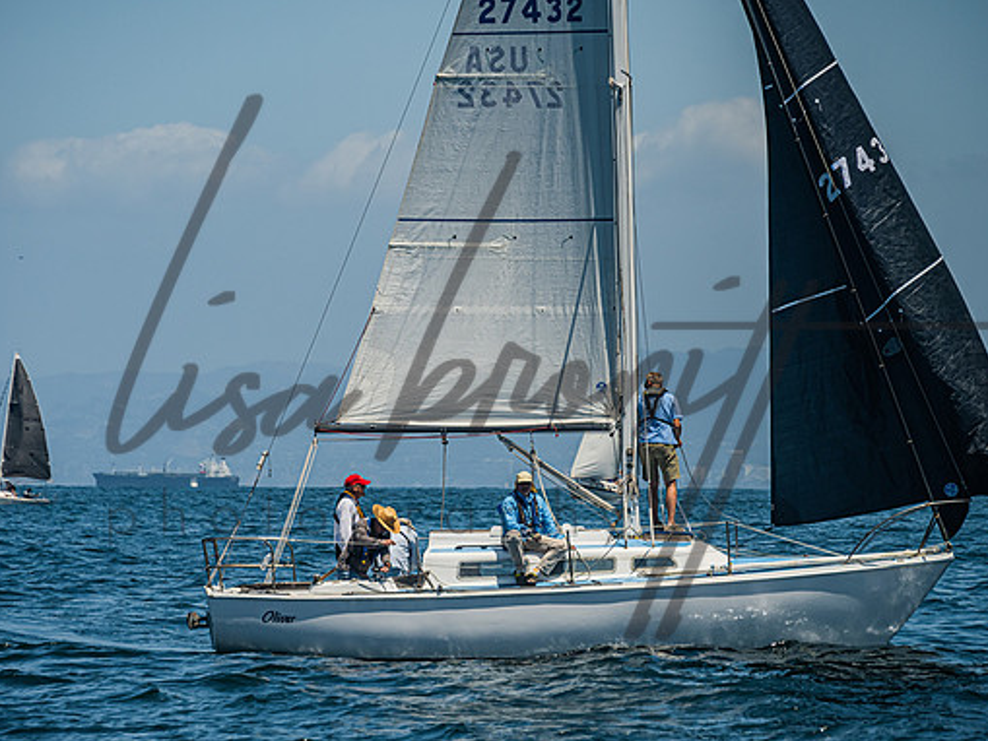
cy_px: 437
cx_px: 433
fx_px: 7594
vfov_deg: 5.6
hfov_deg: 7.4
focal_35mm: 266
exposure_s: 1/1250
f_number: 6.3
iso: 320
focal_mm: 200
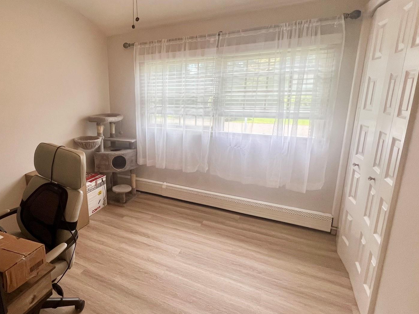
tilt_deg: -12.8
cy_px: 143
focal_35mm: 19
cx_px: 139
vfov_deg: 68.6
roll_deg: +0.8
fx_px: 230
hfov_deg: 81.8
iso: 125
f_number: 1.8
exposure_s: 1/120
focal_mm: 1.57
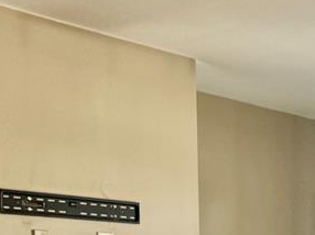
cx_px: 400
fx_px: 782
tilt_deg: -6.4
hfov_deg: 20.9
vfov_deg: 15.6
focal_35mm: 86
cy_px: 363
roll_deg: -0.8
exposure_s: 1/120
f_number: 1.78
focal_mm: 6.76
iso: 160
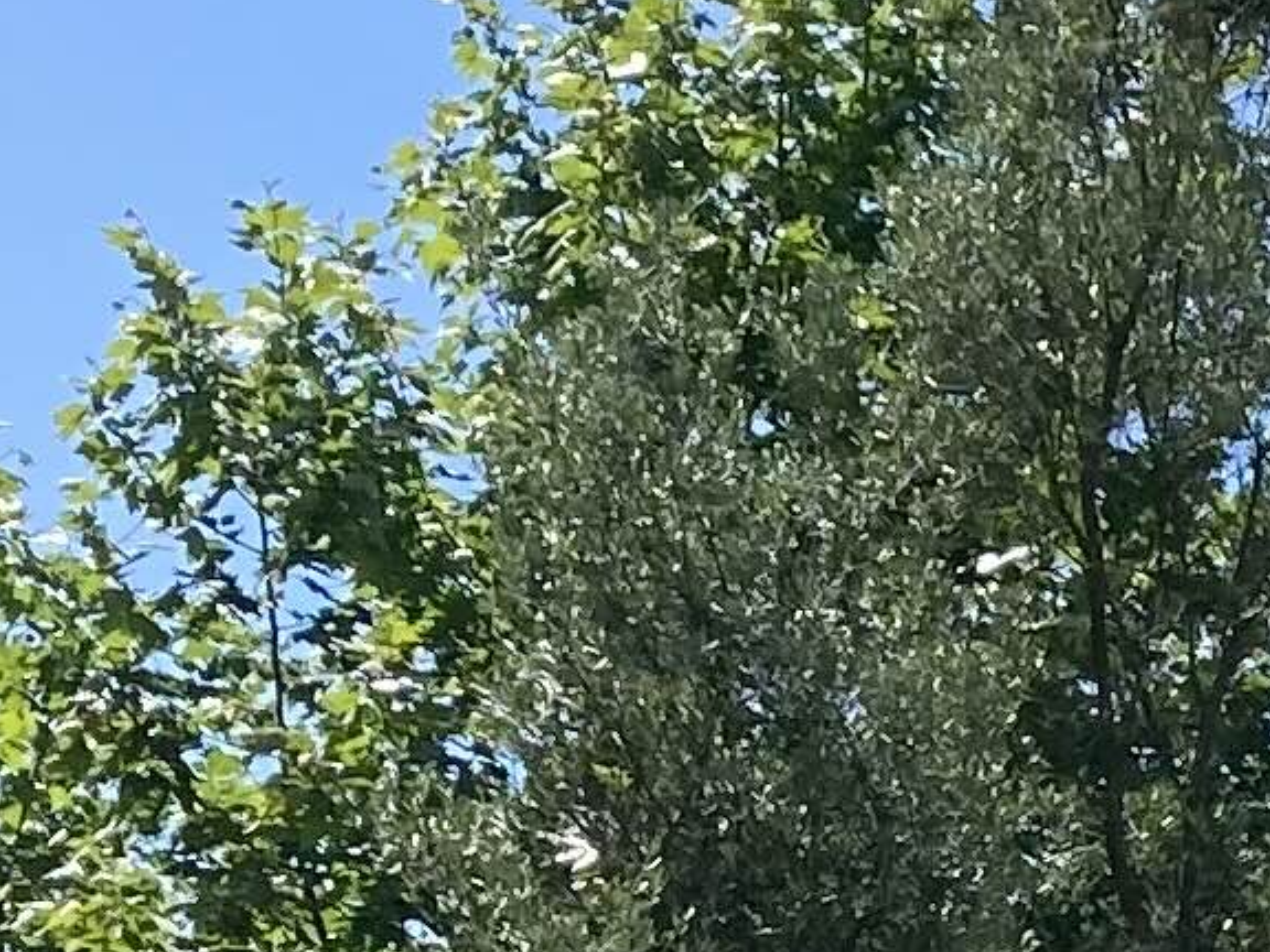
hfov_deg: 9.4
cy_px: 2014
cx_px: 2589
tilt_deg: -1.0
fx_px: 7191
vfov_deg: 7.2
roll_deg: +0.8
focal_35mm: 196
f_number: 1.8
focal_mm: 3.99
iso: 20
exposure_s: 1/2404
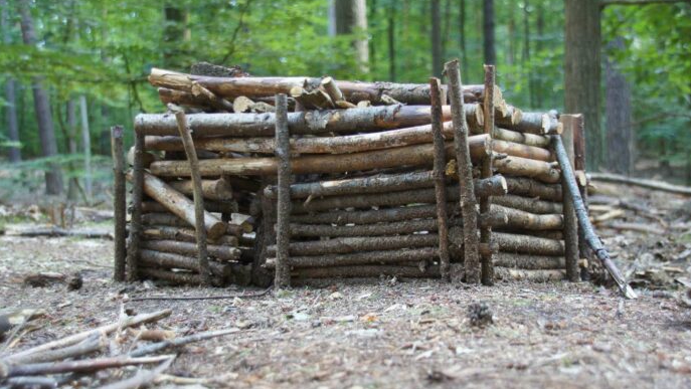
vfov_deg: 24.9
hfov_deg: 42.9
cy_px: 227
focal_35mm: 48
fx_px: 880
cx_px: 350
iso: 800
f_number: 4.5
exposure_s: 1/50
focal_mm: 30
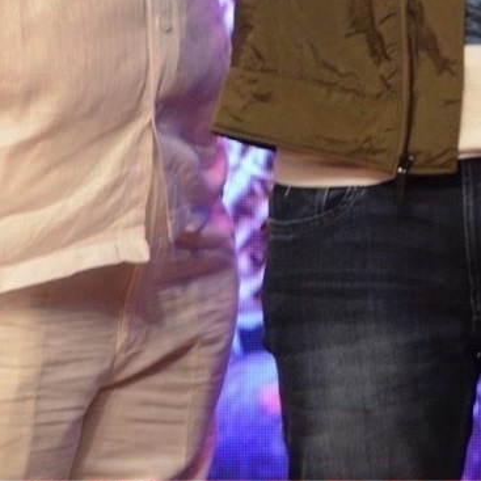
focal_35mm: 439
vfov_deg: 4.0
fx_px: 6908
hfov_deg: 4.0
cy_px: -177
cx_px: 523
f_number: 5.6
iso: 1000
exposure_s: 1/60
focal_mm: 105
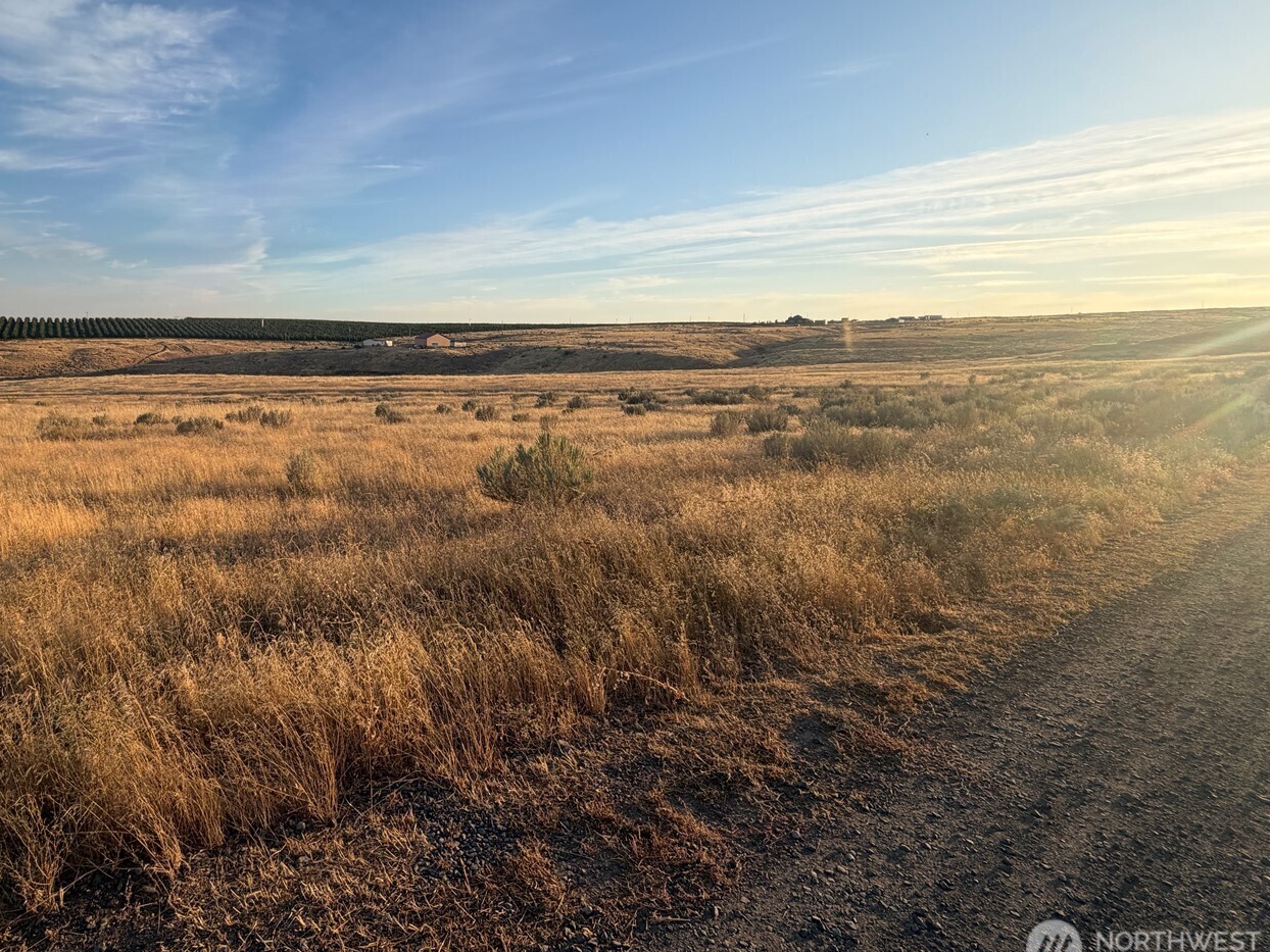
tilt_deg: -4.0
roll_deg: -0.5
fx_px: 660
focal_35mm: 18
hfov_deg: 86.0
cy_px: 377
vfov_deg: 70.8
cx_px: 475
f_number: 2.2
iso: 32
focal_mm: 2.22
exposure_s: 1/770
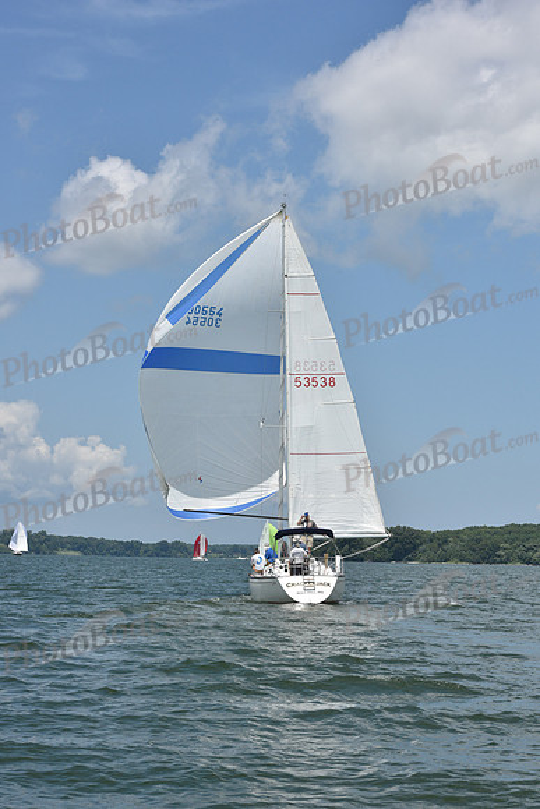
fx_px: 1574
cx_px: 270
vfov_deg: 28.8
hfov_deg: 19.5
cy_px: 404
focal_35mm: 70
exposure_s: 1/1000
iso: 320
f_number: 11
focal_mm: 70
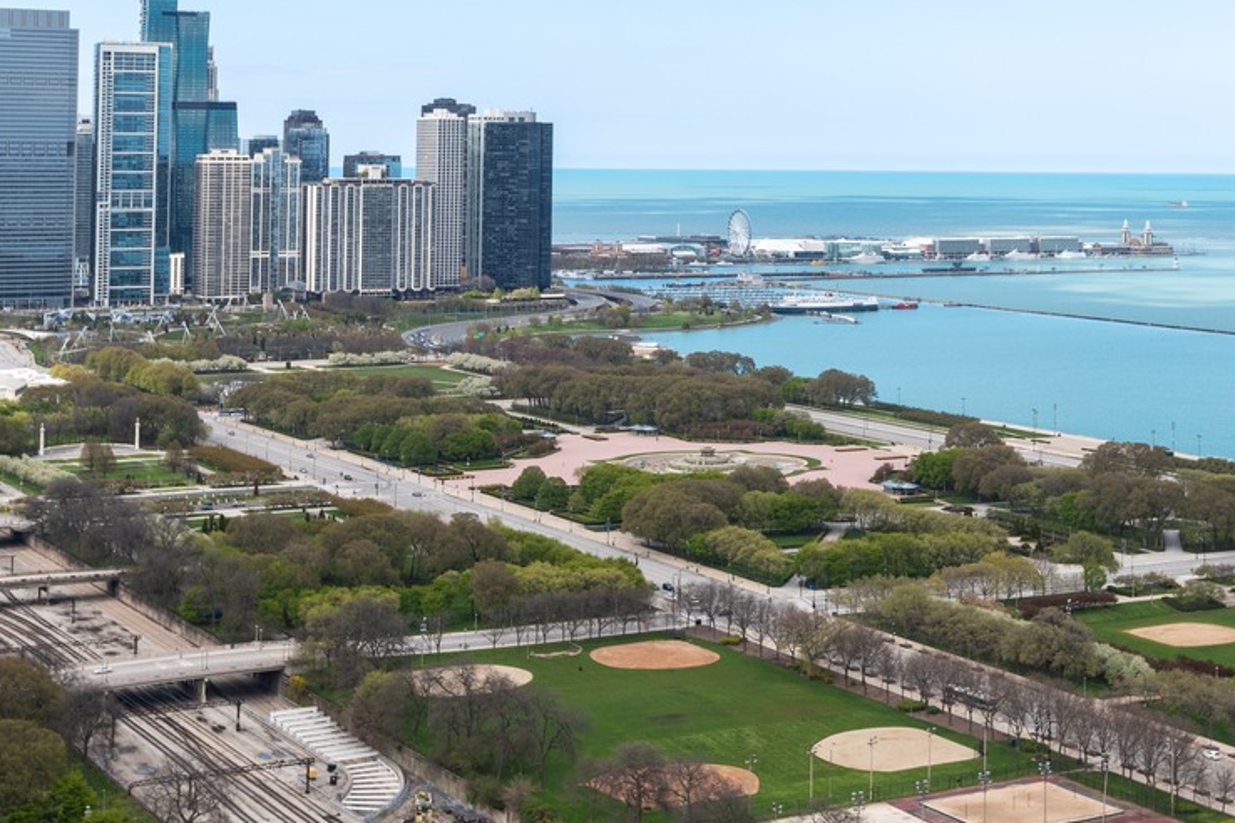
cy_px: 49
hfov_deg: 29.2
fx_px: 2333
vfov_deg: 19.6
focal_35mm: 68
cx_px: 909
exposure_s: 1/320
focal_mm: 31
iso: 200
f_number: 9
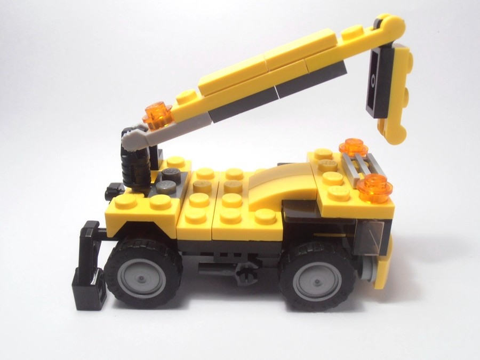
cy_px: 180
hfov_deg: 50.1
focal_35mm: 37
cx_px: 240
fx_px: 513
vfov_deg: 38.7
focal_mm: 6.61
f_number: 3.9
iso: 80
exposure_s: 1/60
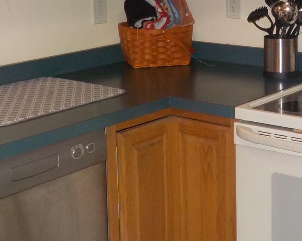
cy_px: 15
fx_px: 742
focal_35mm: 83
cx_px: 274
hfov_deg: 22.4
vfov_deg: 18.1
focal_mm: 4.1
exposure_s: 1/30
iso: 200
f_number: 3.3
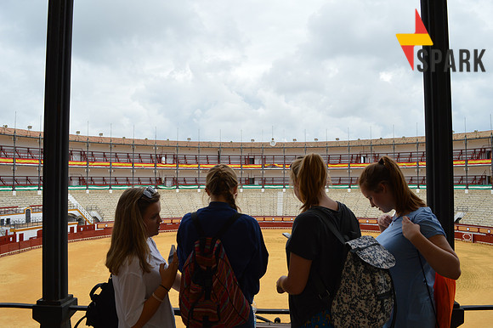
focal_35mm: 30
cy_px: 164
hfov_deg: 62.0
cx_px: 246
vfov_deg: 43.6
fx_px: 411
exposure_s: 1/250
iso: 100
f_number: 8
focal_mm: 20
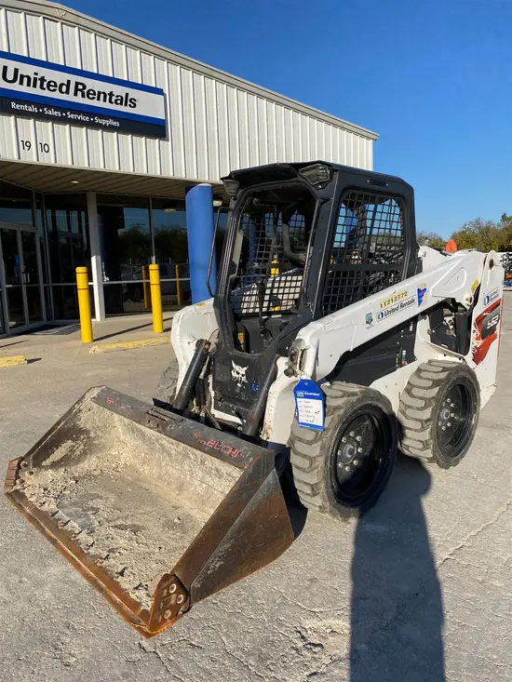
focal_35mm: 26
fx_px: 513
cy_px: 341
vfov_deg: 67.3
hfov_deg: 53.1
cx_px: 256
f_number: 1.8
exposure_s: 1/3984
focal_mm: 4.25
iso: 32
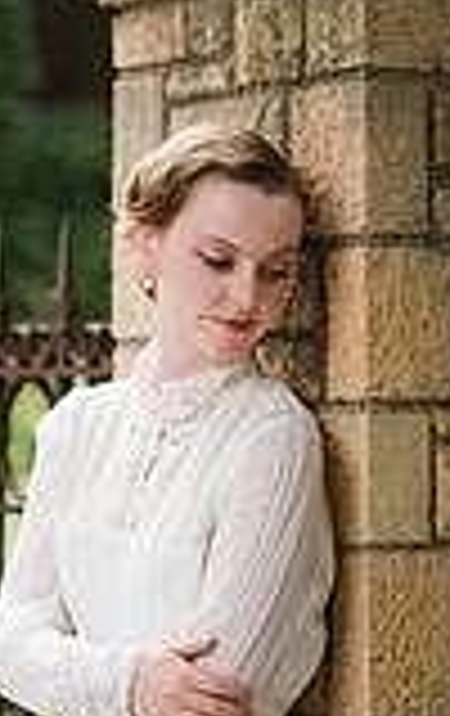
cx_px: 225
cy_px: 167
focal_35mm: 144
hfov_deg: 9.1
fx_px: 2813
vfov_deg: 14.4
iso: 200
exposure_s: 1/500
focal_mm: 50
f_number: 1.6
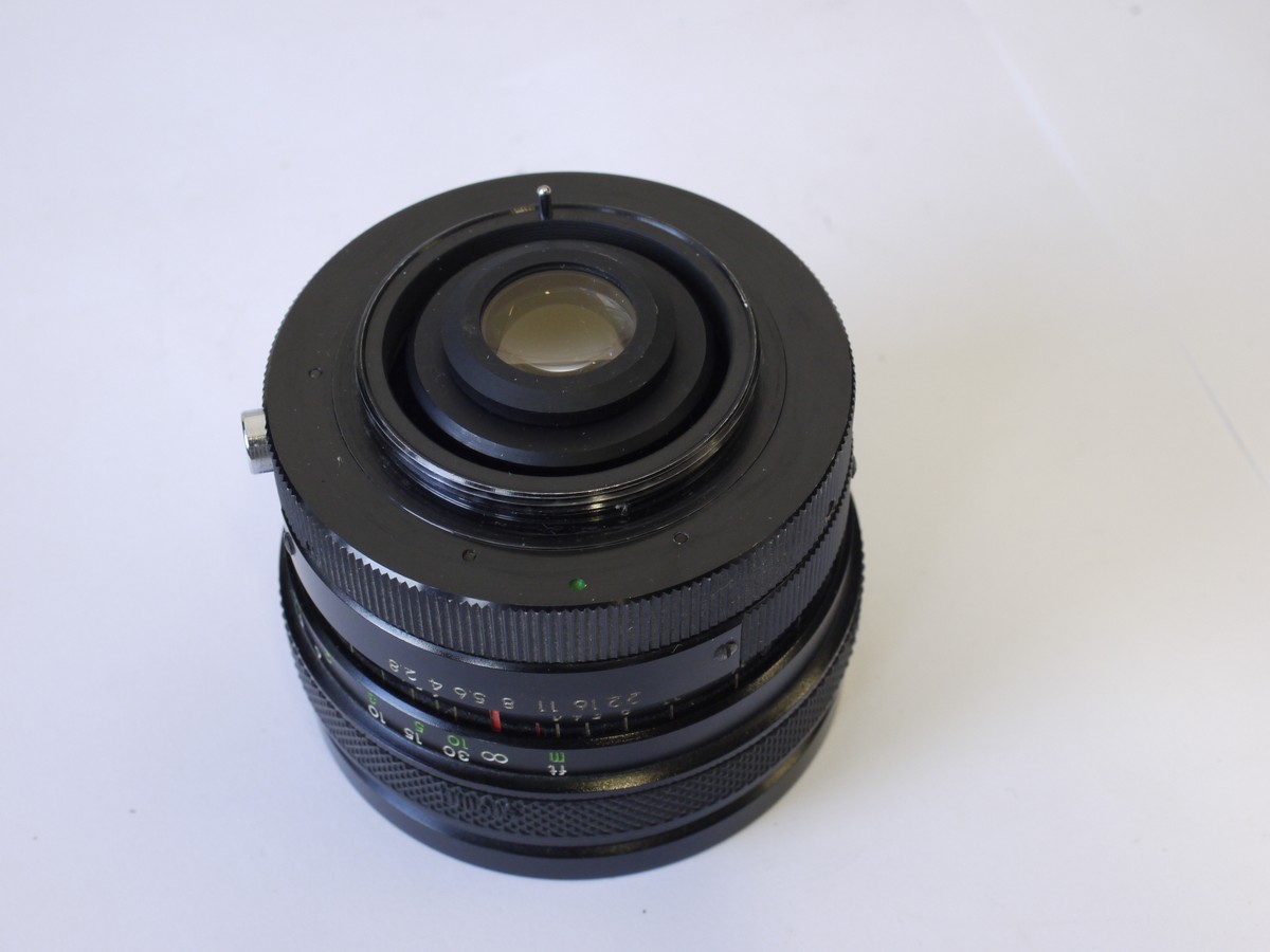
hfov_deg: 32.2
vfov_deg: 24.4
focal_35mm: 60
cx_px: 635
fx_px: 2201
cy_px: 476
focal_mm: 30
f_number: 9
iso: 400
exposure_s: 1/13
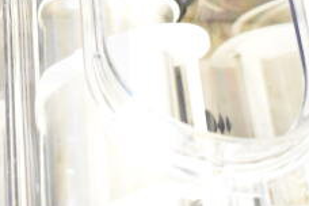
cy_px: -24
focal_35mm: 84
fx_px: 724
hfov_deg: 22.8
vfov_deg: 15.7
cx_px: -24
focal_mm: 21
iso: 2000
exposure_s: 1/30
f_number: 3.8
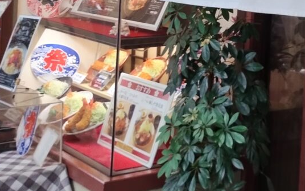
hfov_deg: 27.4
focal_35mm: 71
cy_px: -5
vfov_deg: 17.9
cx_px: 302
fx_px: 590
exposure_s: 1/40
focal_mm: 4.27
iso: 819
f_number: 1.8
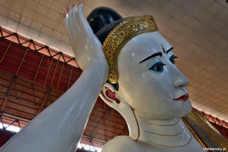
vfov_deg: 40.0
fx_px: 209
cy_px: 76
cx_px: 114
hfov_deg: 57.2
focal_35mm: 33
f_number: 5
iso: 800
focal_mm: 22
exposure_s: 1/100
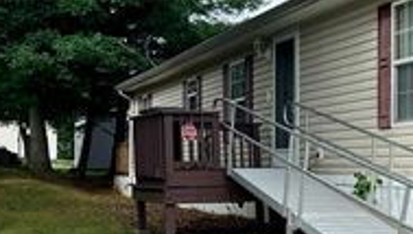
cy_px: 165
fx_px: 757
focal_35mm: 69
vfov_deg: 17.5
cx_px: 481
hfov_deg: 27.3
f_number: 1.78
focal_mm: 6.76
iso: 80
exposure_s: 1/3953
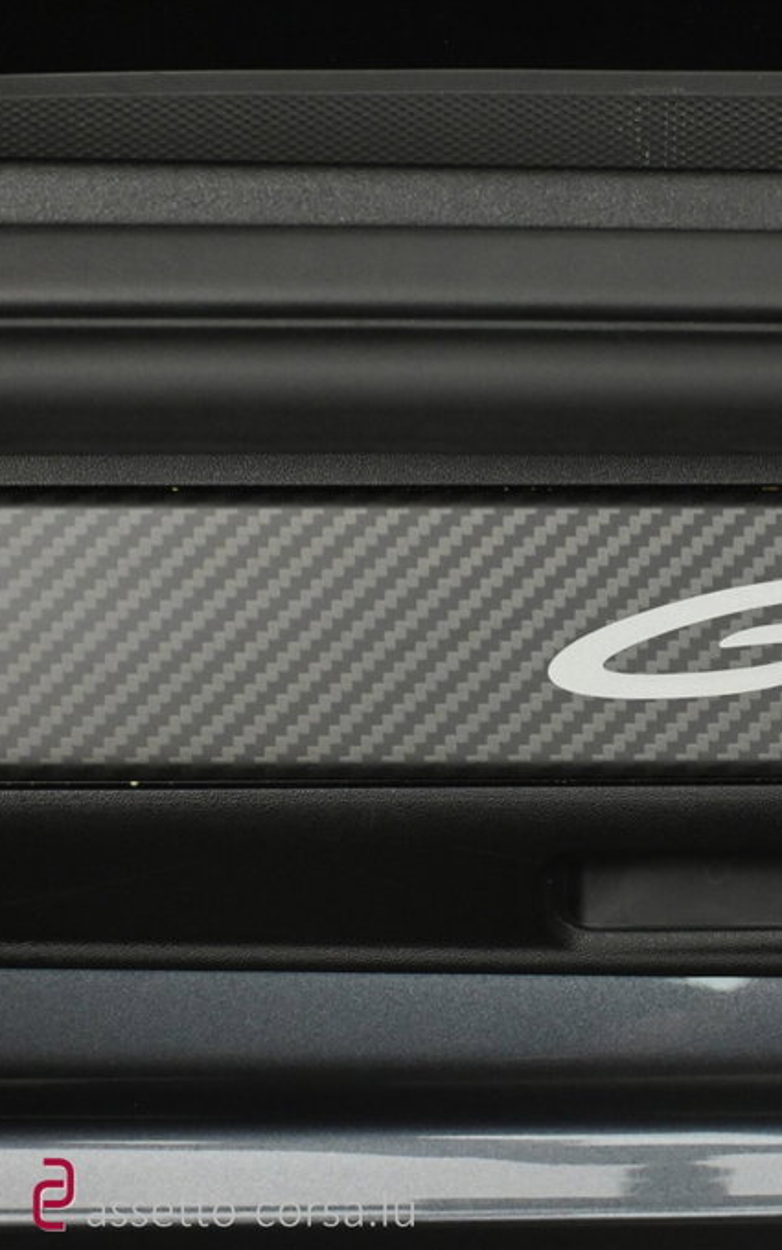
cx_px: 914
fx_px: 2277
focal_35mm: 67
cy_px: 624
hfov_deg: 18.6
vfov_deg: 30.7
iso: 2000
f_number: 4.8
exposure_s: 1/50
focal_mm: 29
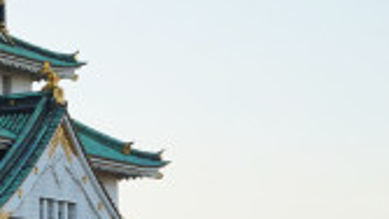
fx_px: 2254
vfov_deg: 5.5
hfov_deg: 9.3
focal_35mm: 219
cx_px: -363
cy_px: 234
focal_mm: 29
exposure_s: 1/60
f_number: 6.3
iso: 100
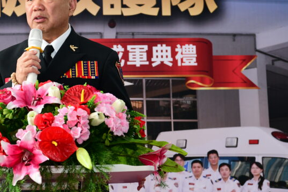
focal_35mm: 134
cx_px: 43
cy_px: 112
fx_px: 1072
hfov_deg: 15.2
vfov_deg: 10.2
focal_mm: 70
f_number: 6.3
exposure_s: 1/80
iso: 1000
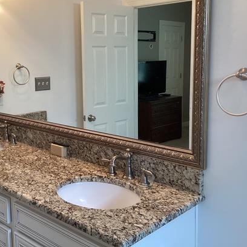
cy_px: 102
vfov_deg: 39.0
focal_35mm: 43
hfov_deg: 38.8
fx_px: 347
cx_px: 87
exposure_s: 1/60
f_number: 2.4
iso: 250
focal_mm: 3.3
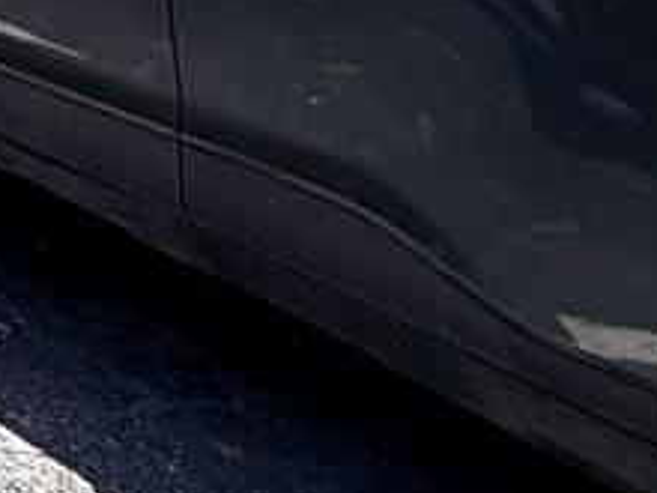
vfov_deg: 12.0
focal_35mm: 102
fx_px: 1936
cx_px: -1117
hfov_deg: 12.5
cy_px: -657
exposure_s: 1/770
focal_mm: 2.22
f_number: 2.2
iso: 40
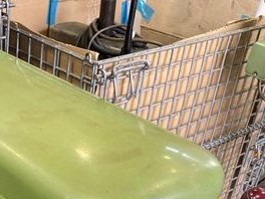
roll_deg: -6.8
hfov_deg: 27.7
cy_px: 240
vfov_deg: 20.2
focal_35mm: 68
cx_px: 35
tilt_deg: -36.6
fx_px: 521
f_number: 1.8
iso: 125
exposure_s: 1/60
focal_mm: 3.99
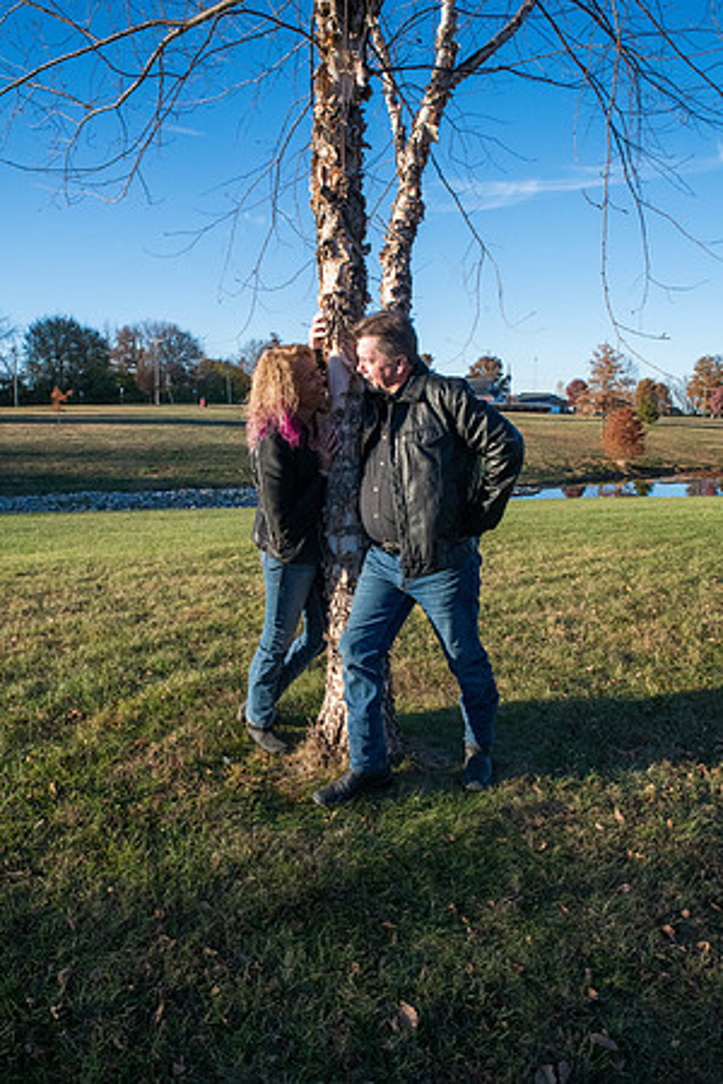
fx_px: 723
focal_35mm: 24
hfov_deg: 53.1
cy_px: 542
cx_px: 362
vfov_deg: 73.7
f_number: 13
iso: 2000
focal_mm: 24
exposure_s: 1/1000
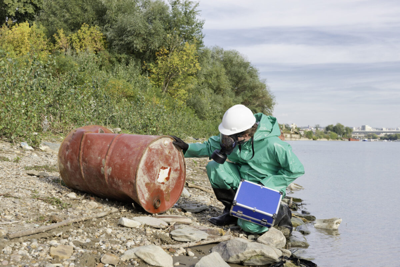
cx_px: 200
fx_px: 556
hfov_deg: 39.6
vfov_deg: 27.0
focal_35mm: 50
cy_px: 134
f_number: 8
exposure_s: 1/160
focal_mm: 50
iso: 200
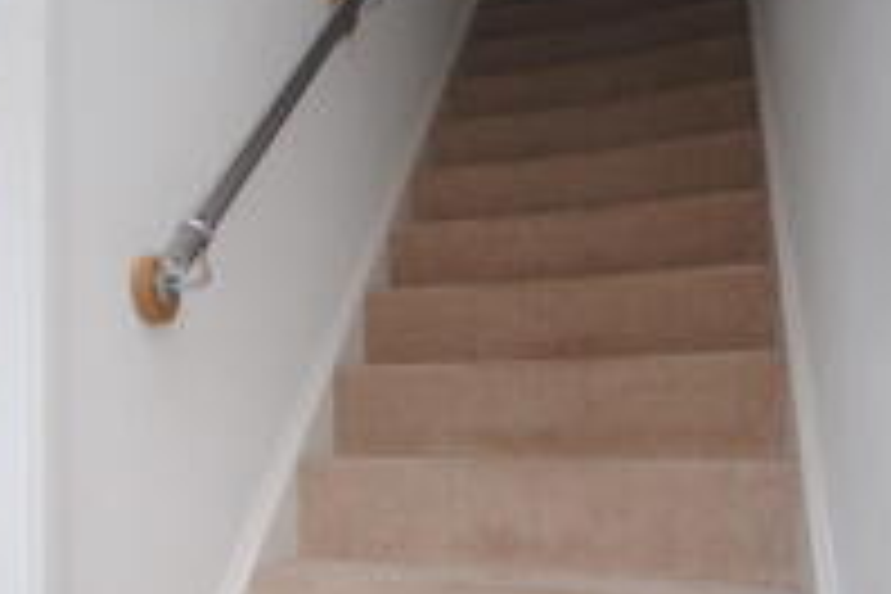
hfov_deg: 50.8
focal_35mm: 36
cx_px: 216
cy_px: 502
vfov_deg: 35.3
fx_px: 891
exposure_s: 1/40
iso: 200
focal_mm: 10
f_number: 4
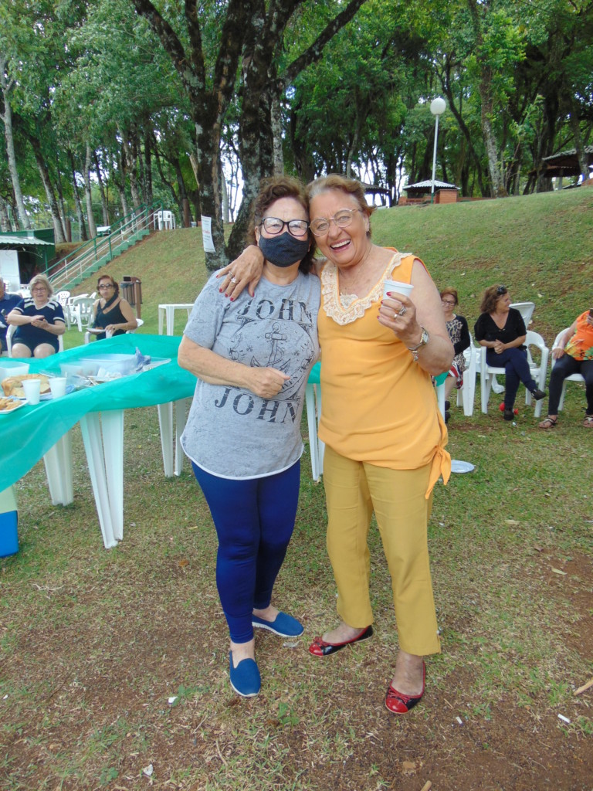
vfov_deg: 69.4
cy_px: 396
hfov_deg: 54.9
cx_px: 296
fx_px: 571
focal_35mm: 25
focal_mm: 4.5
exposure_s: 1/125
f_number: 3
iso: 80
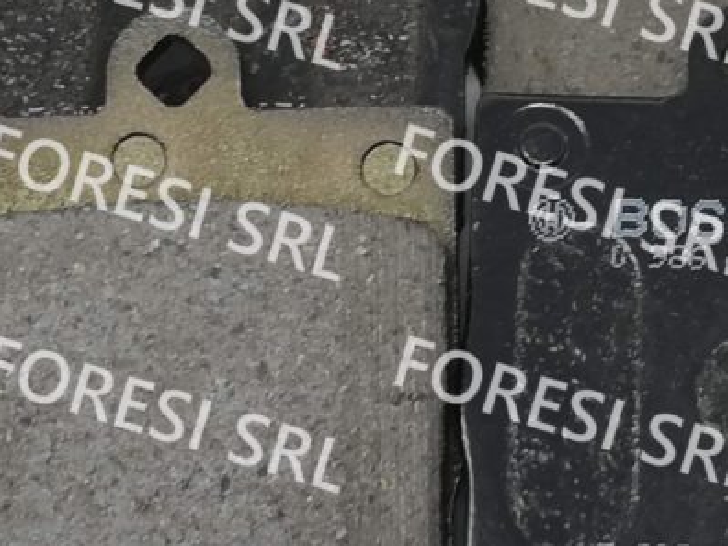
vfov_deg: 11.2
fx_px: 2776
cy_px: 165
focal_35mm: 132
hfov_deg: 14.9
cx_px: 498
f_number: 2.2
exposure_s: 1/50
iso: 50
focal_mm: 3.81
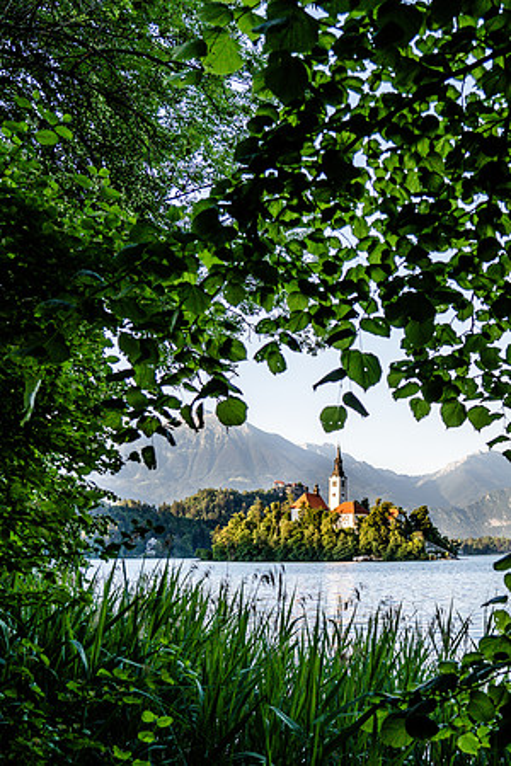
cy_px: 383
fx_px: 830
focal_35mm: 39
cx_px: 457
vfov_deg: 49.6
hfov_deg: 32.6
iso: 320
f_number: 4
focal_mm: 26
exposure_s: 1/800
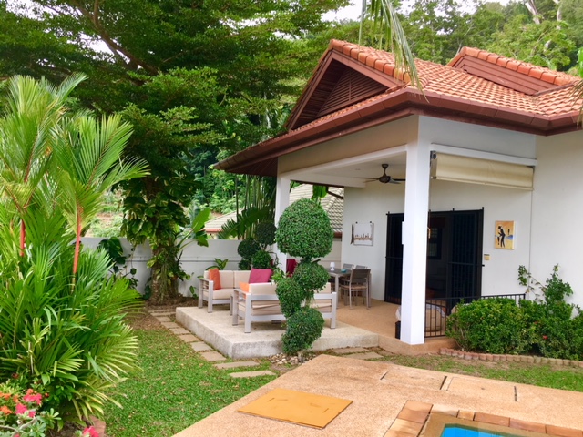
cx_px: 292
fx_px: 488
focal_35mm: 29
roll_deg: -4.6
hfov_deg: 61.7
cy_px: 218
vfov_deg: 48.2
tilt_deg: +1.3
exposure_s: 1/135
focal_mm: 4.15
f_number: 2.2
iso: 25
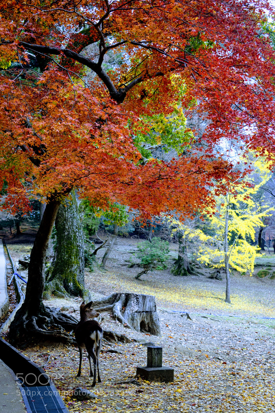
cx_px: 138
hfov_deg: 22.6
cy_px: 206
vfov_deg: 33.4
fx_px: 688
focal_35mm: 60
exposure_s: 1/125
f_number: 5.6
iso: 400
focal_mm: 40
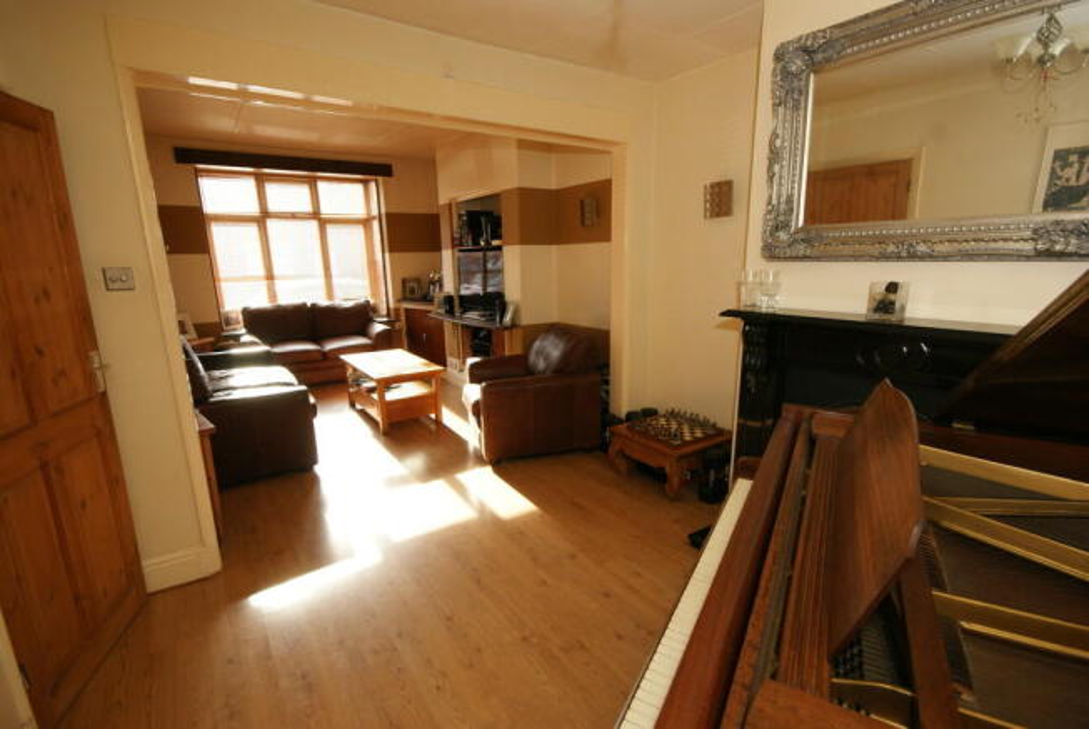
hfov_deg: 94.9
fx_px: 500
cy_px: 364
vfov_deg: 72.2
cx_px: 544
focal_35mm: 16
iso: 400
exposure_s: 1/80
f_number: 7.1
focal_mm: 11
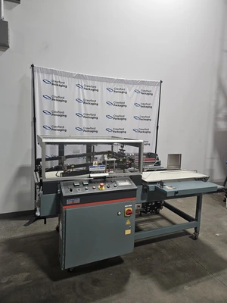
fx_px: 201
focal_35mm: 23
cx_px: 114
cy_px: 152
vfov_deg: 73.9
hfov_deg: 58.9
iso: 320
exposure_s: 1/170
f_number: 1.8
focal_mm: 5.4
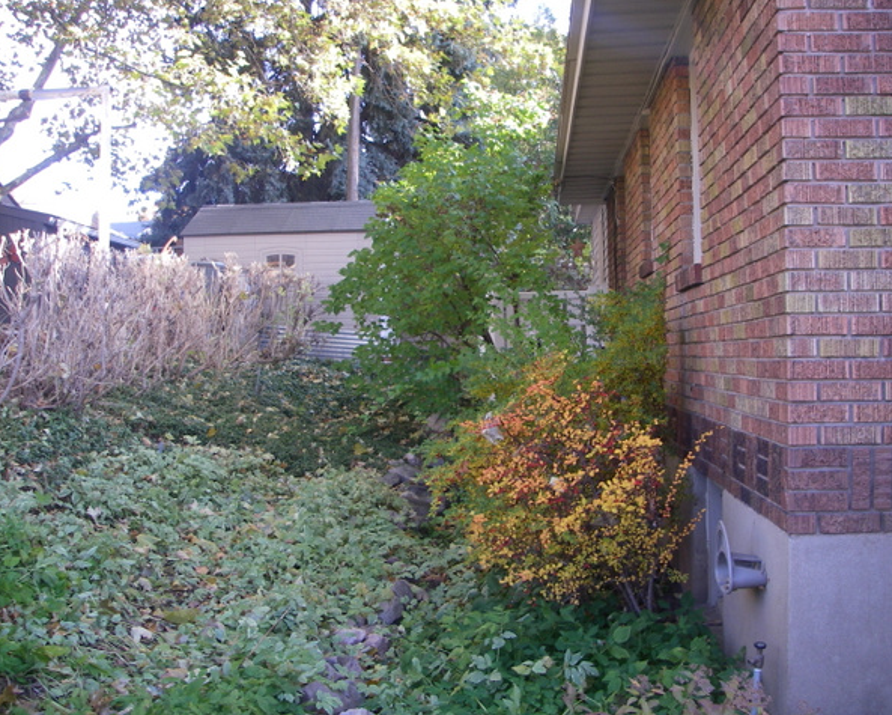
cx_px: 474
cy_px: 357
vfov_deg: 37.4
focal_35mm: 40
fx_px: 1057
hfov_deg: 45.7
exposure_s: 1/50
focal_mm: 6.3
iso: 80
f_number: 3.3
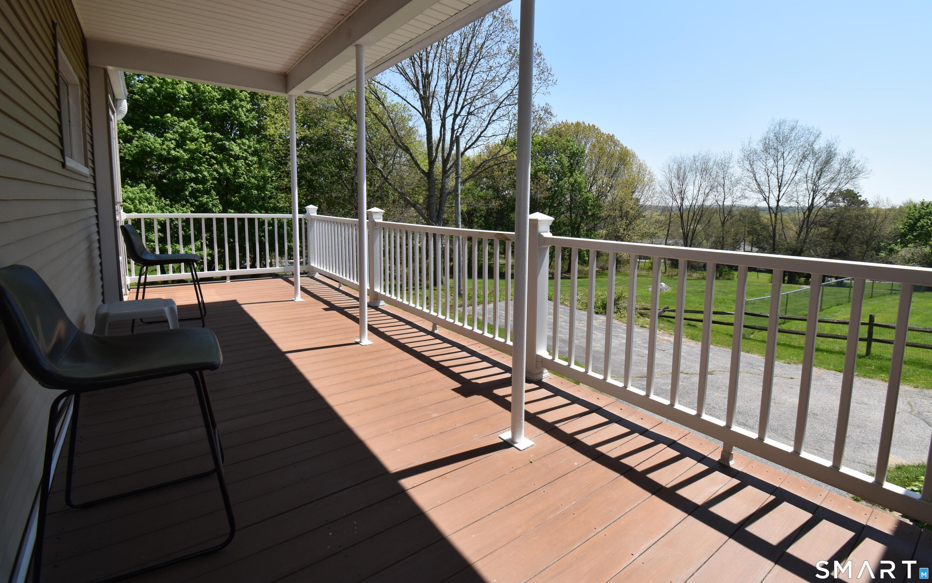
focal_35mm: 16
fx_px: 406
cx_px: 473
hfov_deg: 97.8
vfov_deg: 71.1
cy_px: 261
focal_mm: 10
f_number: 7.1
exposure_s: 1/200
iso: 100
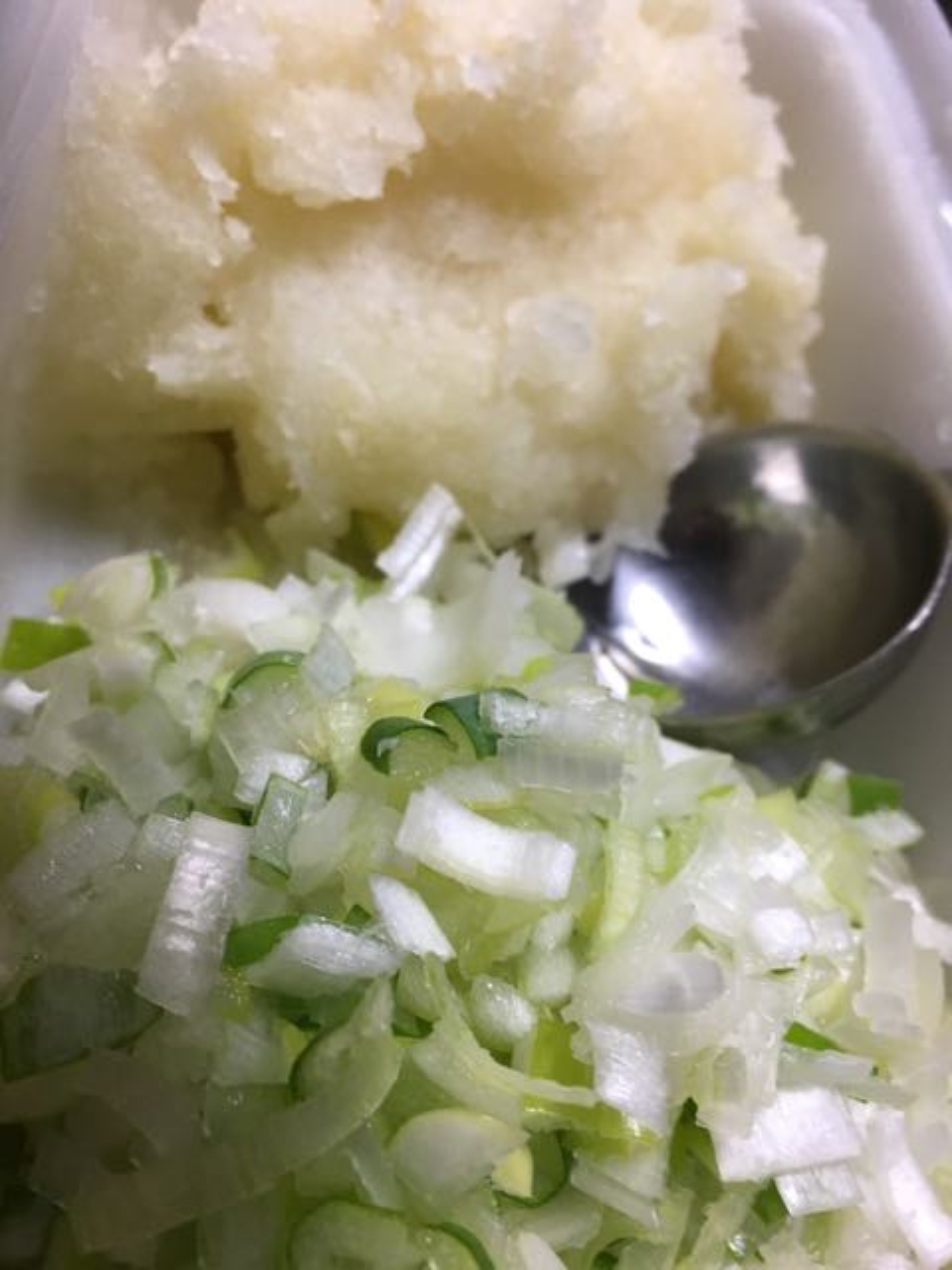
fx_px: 1063
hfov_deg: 48.2
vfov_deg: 61.7
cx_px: 476
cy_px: 635
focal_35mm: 29
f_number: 2.2
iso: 125
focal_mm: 4.15
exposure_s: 1/33
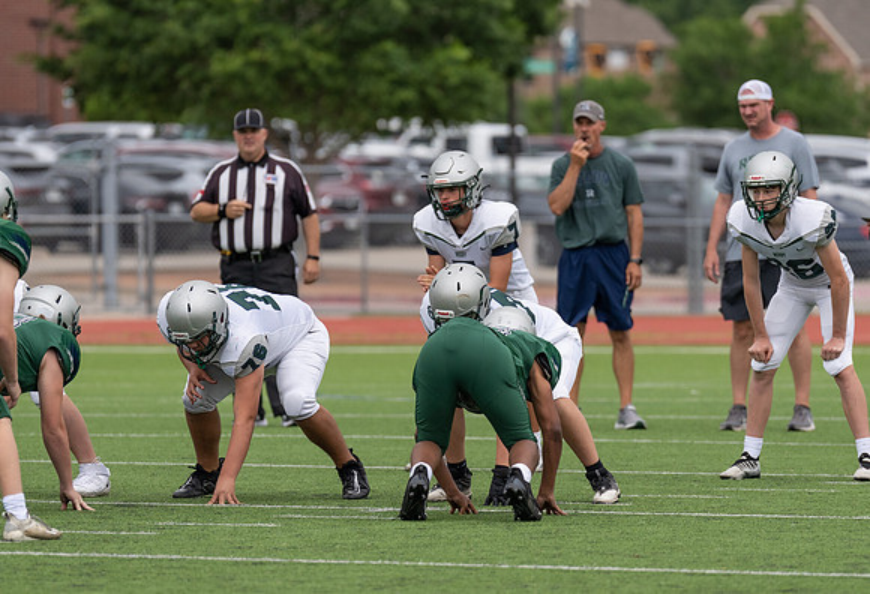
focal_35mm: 358
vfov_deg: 3.9
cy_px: 295
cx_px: 458
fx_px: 8711
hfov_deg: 5.7
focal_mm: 200
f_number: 2.8
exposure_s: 1/1250
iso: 250
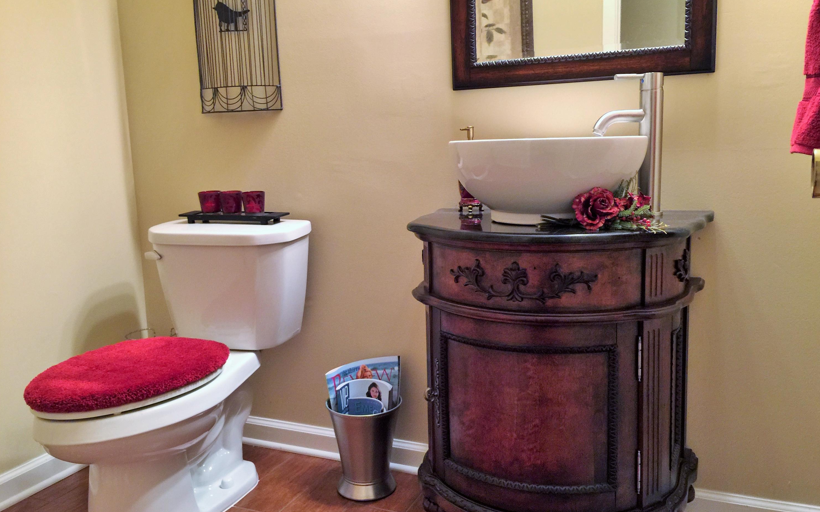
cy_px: 257
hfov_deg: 61.2
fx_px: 693
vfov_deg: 40.6
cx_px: 410
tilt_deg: -10.2
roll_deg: +1.5
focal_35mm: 31
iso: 64
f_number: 2.2
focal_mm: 4.15
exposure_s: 1/4
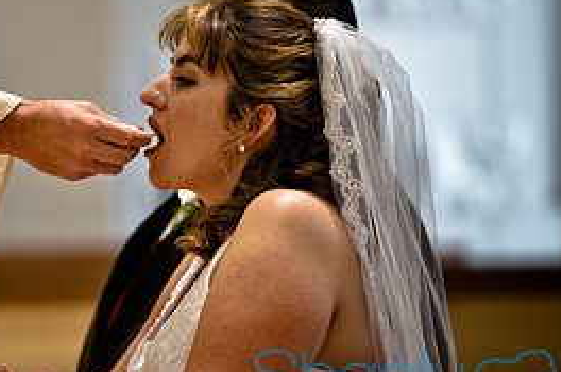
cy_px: 75
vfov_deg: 2.5
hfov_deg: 3.8
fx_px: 8448
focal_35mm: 543
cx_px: -23
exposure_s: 1/100
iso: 400
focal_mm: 165
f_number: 2.8
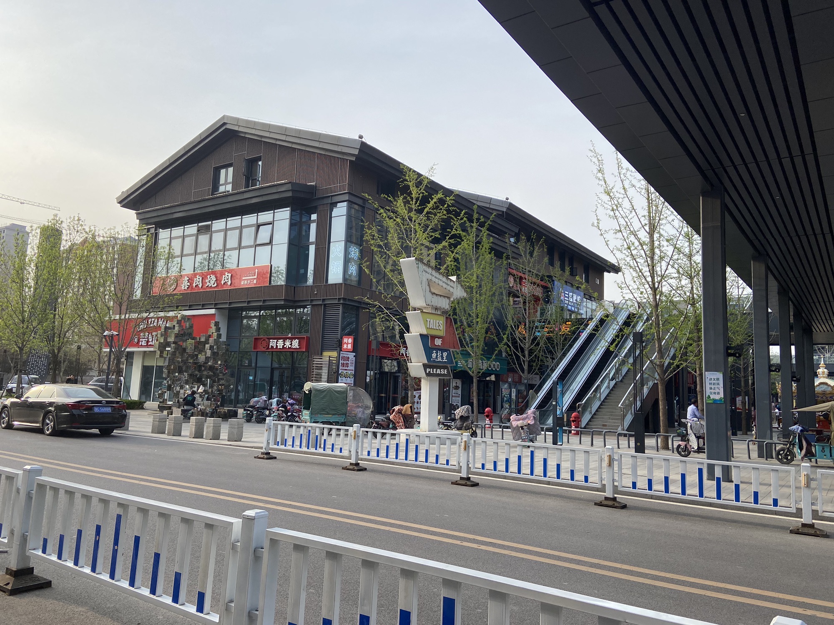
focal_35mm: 26
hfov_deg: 67.3
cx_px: 417
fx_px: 626
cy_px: 312
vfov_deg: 53.1
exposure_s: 1/1543
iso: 32
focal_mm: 4.25
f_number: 1.8
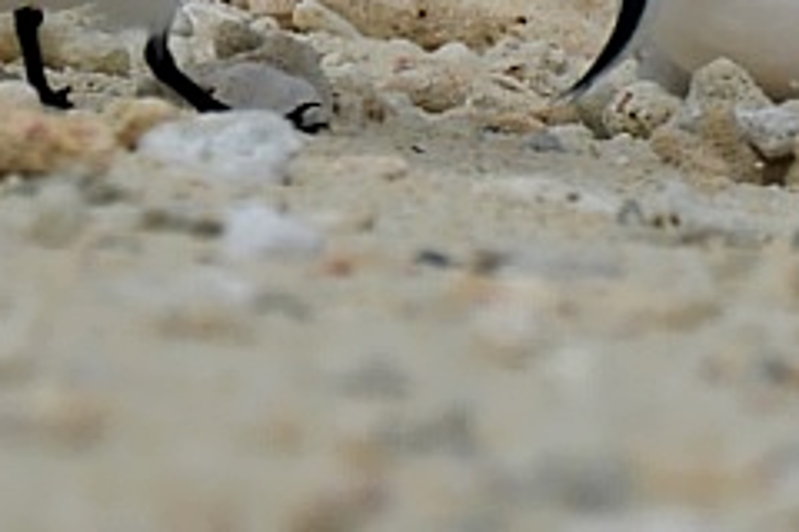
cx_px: 629
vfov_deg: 0.6
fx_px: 47293
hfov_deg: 1.0
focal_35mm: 2131
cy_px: -565
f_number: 8
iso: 320
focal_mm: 500
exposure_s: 1/3200
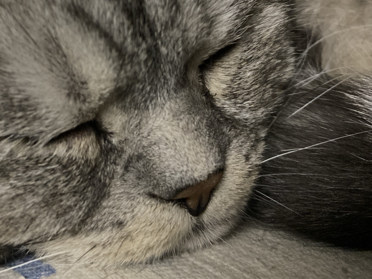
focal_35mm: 45
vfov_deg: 31.3
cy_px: 51
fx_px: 484
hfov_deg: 41.1
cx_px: 103
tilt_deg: -3.0
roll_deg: -2.0
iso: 800
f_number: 1.8
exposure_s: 1/30
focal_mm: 4.25
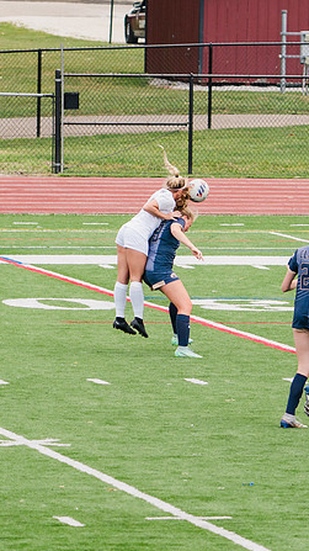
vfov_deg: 5.0
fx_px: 6345
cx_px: 127
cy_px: 281
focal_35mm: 435
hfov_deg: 2.8
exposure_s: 1/1600
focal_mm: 200
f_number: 5.6
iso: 800
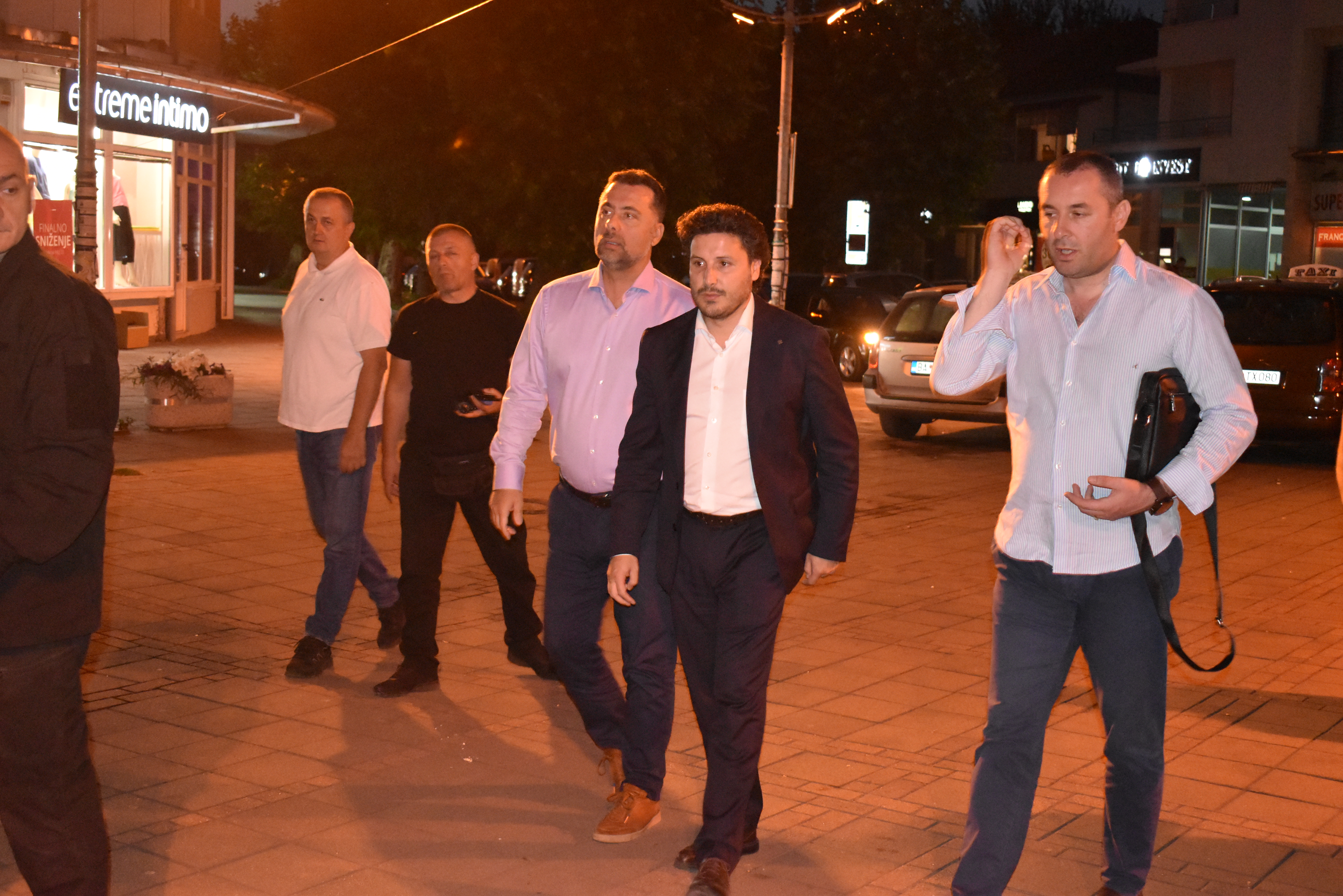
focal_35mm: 46
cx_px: 672
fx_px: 1735
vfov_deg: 28.9
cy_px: 448
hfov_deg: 42.3
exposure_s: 1/60
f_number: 4.2
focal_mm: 31
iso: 6400
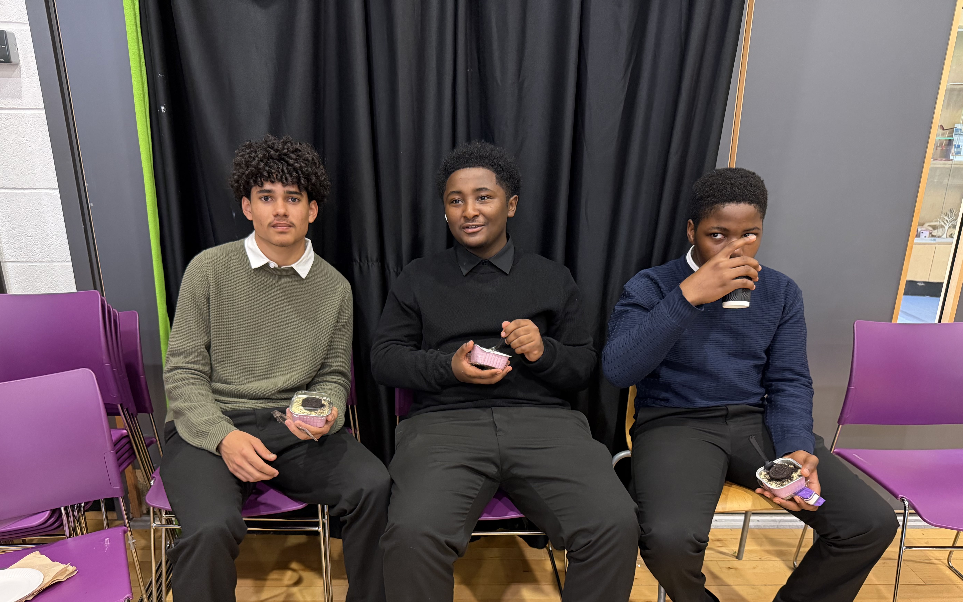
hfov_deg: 70.4
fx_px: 682
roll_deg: +0.1
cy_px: 368
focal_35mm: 26
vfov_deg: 47.3
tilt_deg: -19.1
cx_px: 479
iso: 640
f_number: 1.78
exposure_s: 1/33
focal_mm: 6.76
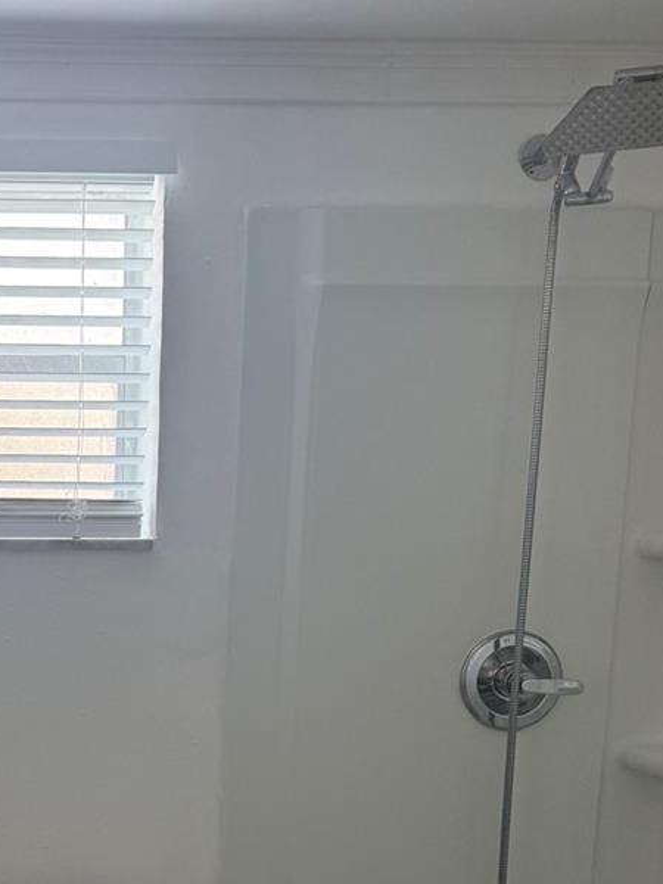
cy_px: 719
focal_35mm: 48
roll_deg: -0.8
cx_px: 40
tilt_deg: -9.1
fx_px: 1226
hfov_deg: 28.8
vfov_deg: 38.1
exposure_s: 1/60
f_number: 1.78
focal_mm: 6.76
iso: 250
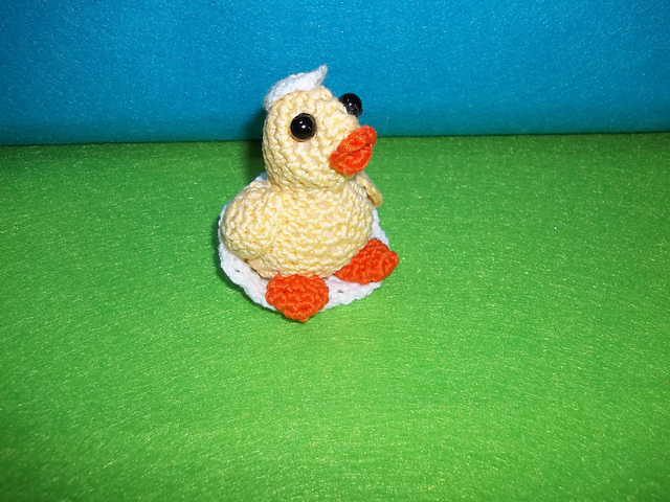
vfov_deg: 44.2
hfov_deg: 56.8
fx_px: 619
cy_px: 251
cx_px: 335
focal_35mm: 32
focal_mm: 5.7
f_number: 2.9
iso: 80
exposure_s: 1/30
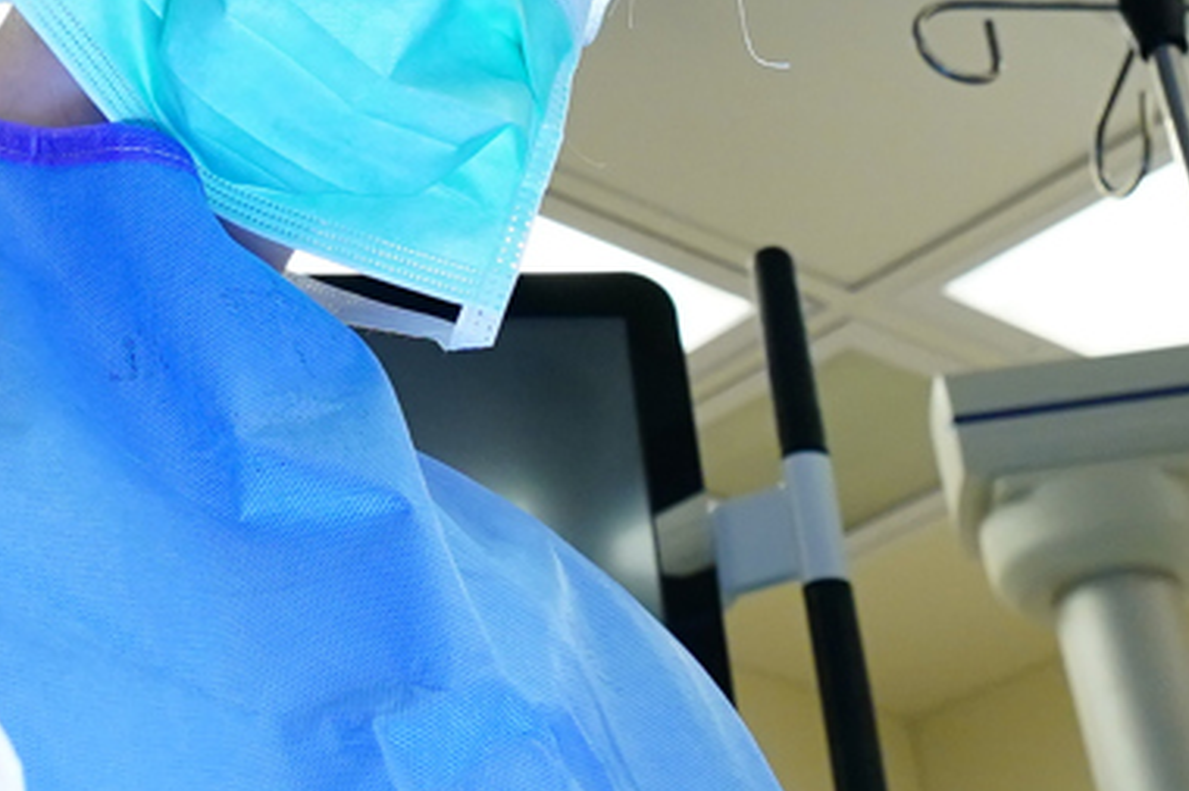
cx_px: -6
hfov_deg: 21.6
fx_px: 3004
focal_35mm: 91
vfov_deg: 14.6
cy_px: -100
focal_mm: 18
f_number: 4.5
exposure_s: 1/500
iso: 1600
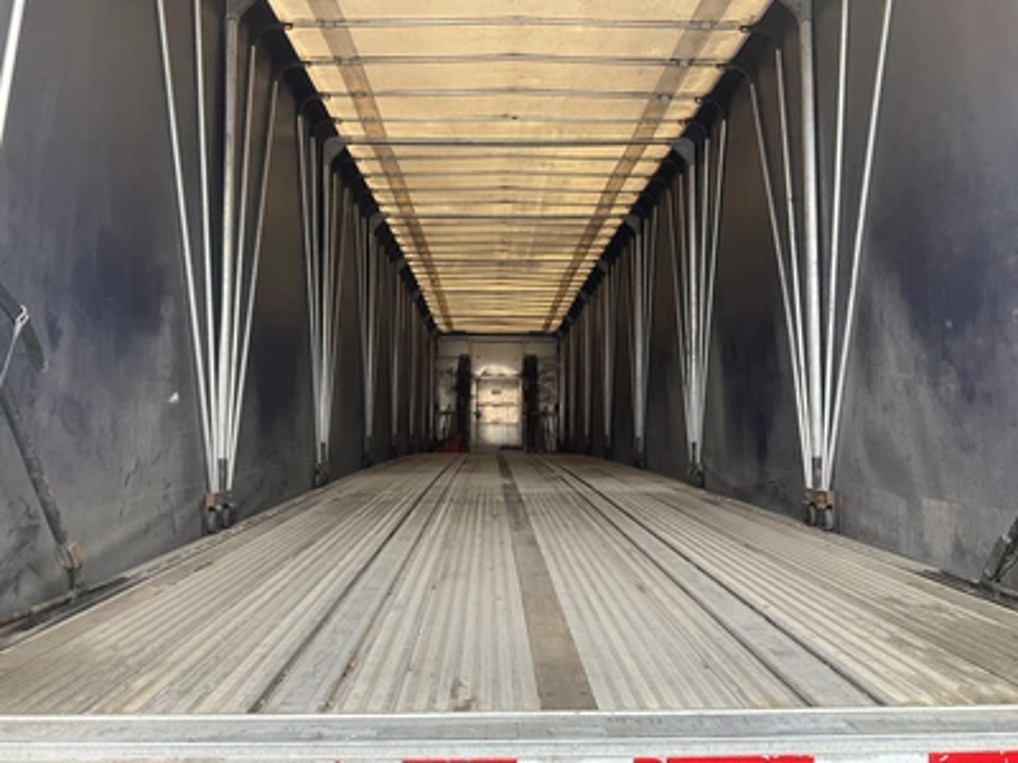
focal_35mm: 29
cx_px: 509
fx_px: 853
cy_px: 382
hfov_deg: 61.7
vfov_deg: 48.2
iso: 32
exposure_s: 1/122
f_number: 1.8
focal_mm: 3
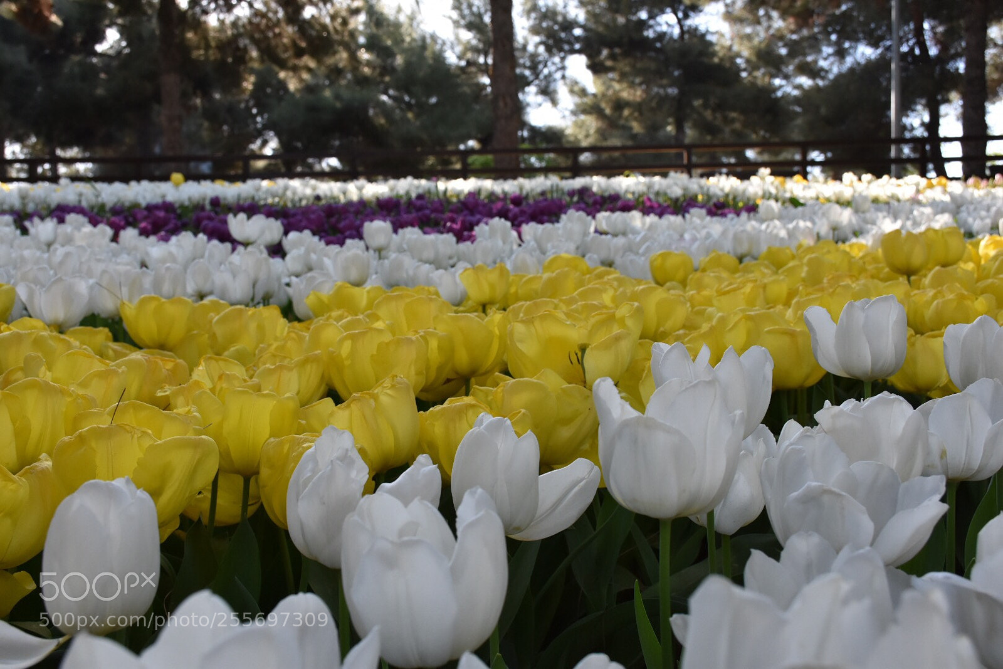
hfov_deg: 47.9
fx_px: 1128
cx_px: 502
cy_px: 334
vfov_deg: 33.0
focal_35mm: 40
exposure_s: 1/500
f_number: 8
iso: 800
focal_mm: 27
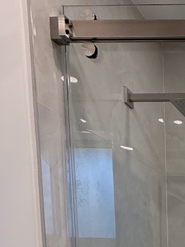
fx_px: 406
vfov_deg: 27.8
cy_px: 325
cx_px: 309
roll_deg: -1.0
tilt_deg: -6.6
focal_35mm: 57
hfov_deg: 20.3
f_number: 2.2
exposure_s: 1/120
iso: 125
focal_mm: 2.22
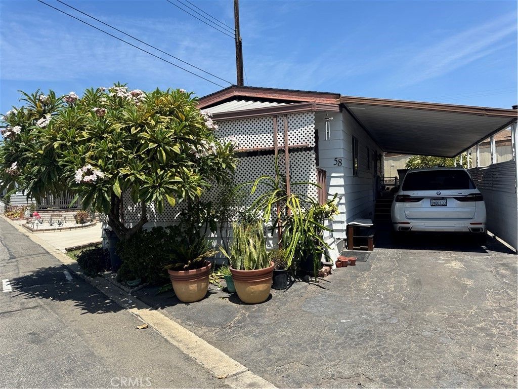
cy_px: 194
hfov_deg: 71.6
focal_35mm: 24
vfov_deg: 56.8
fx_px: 359
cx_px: 259
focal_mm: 6.76
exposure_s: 1/3802
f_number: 1.78
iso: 80
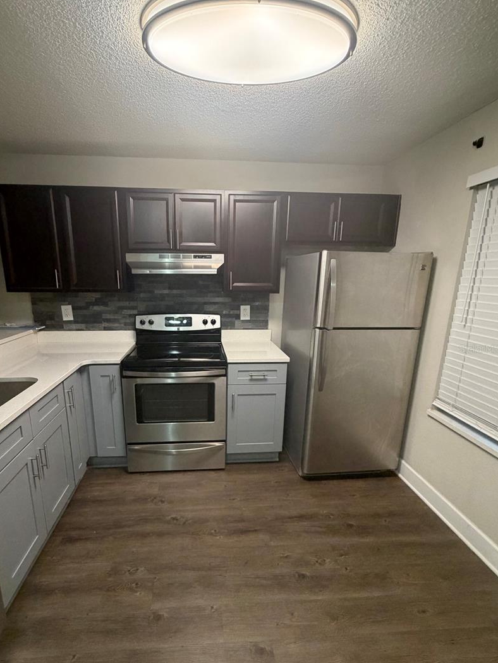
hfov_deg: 77.8
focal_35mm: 16
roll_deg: -0.6
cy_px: 349
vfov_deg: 94.4
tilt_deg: -12.8
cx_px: 220
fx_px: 307
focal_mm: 2.22
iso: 320
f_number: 2.2
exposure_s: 1/60
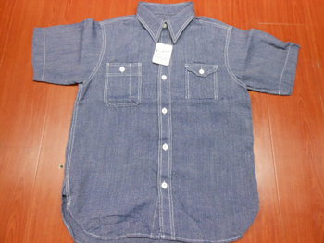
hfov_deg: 63.4
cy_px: 122
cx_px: 162
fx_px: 262
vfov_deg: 49.8
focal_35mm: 28
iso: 400
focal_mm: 5
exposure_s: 1/25
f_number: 3.7
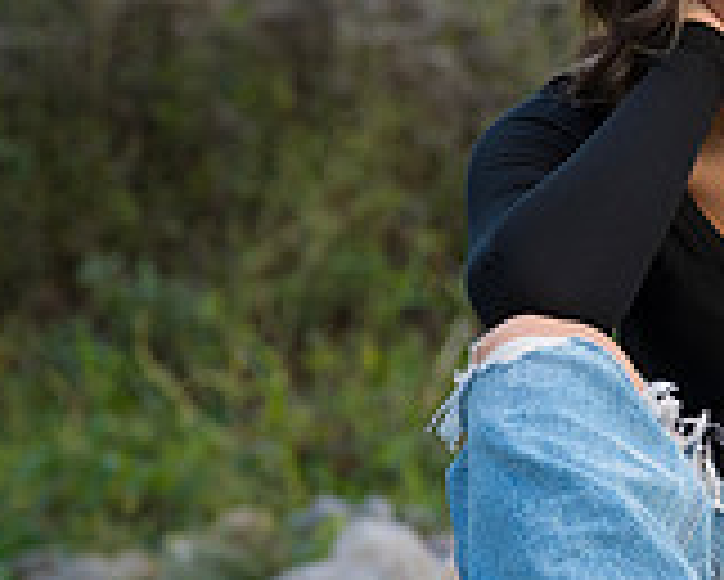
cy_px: 223
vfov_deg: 4.6
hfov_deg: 5.7
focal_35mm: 338
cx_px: 1093
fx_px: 7247
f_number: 4.5
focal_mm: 100
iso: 250
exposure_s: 1/250
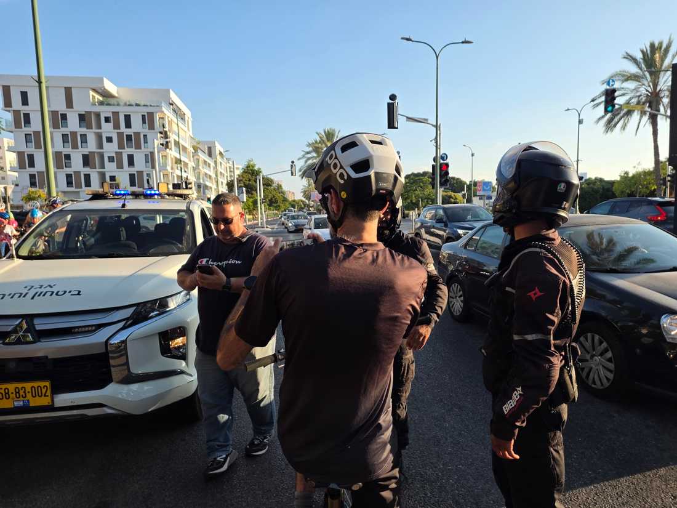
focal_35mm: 23
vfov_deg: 58.9
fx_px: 450
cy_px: 254
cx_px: 338
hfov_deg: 73.9
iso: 80
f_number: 1.7
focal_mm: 6.25
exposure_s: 1/2544
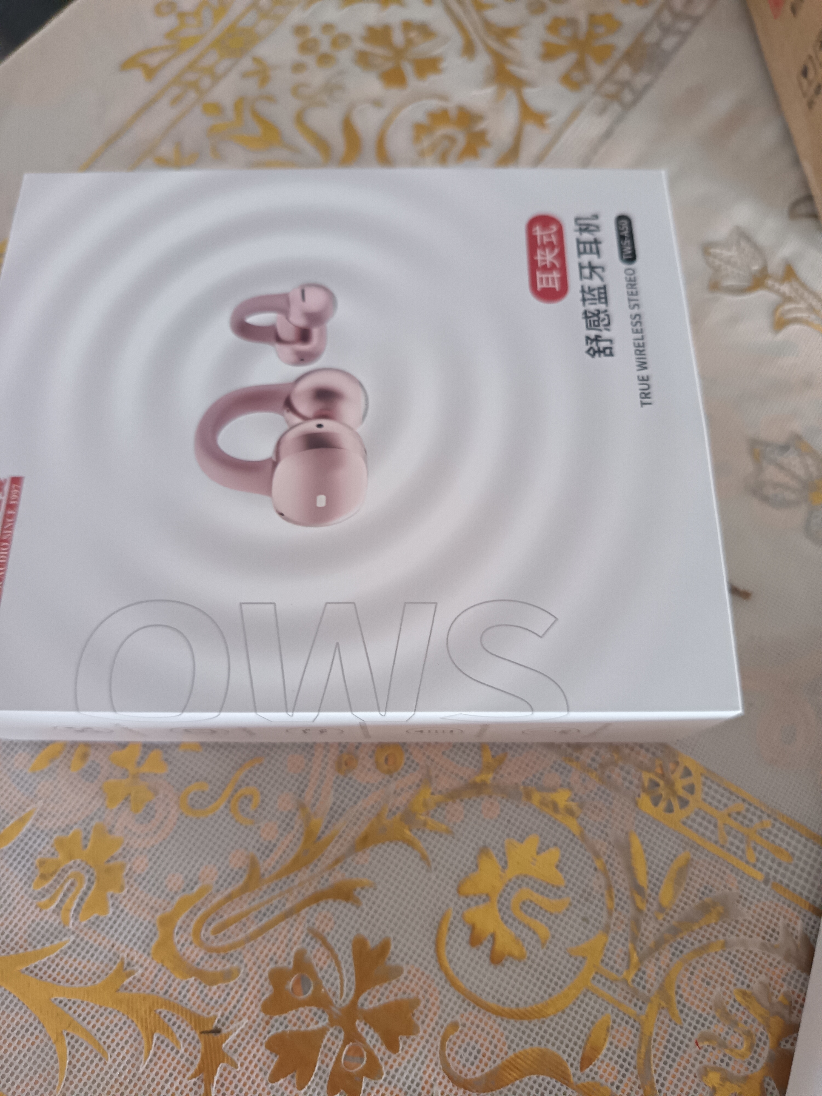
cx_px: 411
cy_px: 548
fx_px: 760
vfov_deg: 71.6
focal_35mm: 24
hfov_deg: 56.8
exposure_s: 1/25
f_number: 1.75
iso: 1820
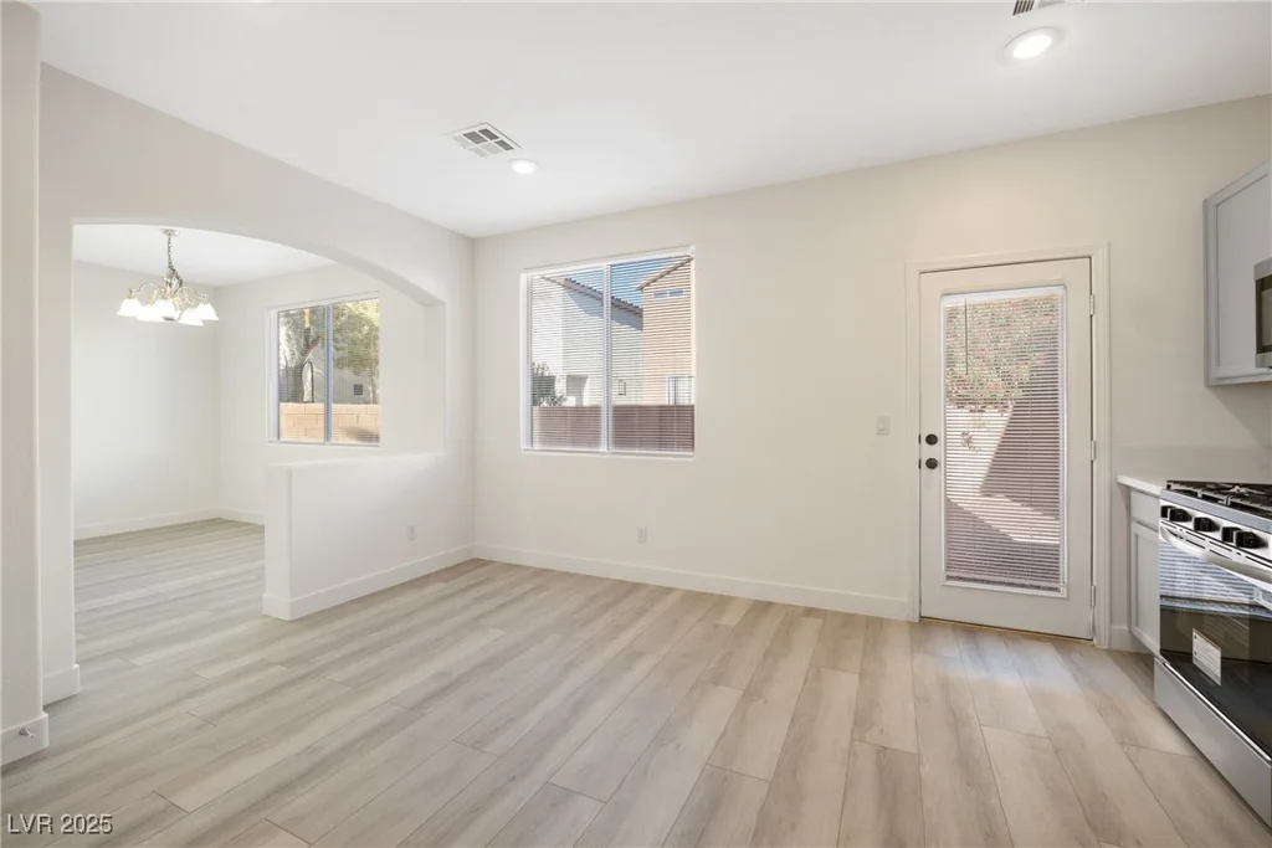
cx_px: 636
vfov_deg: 81.2
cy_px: 424
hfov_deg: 104.2
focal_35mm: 14
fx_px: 495
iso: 100
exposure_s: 1/6
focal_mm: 14
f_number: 9
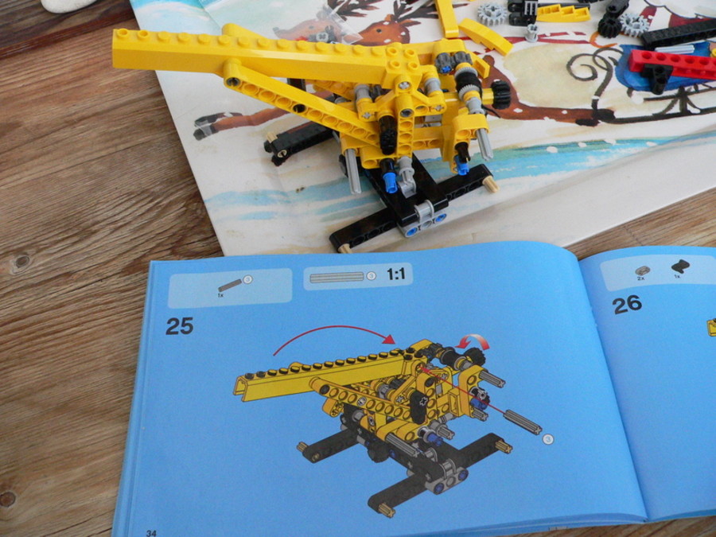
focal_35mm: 36
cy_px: 268
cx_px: 358
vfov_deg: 39.7
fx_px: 745
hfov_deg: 51.4
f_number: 3.7
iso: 400
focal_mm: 6
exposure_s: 1/100
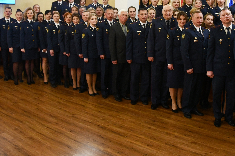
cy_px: 33
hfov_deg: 44.1
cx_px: 148
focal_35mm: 44
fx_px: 287
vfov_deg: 29.9
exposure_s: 1/125
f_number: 3.5
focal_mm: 18
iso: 1800
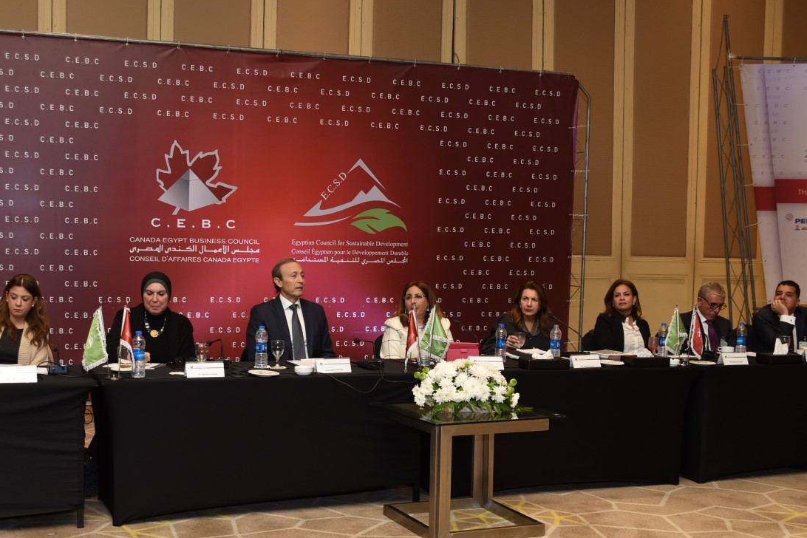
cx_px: 325
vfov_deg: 29.2
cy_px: 330
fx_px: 1031
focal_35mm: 46
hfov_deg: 42.6
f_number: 2.8
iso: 1000
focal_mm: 31
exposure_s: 1/125
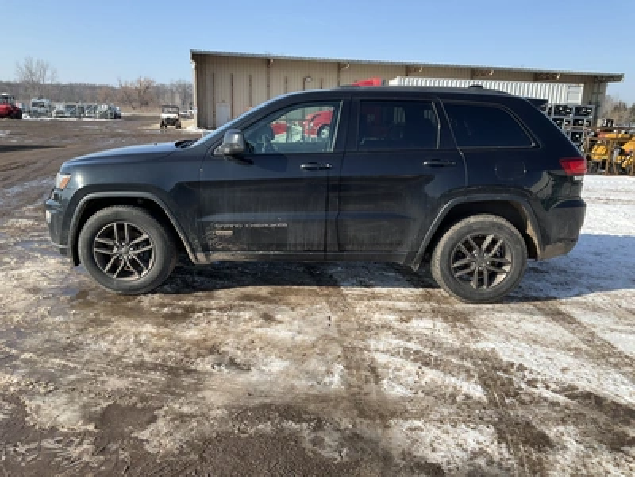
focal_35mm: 29
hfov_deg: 61.7
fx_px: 532
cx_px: 318
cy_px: 238
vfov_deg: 48.2
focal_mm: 3
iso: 25
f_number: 1.8
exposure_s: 1/1377
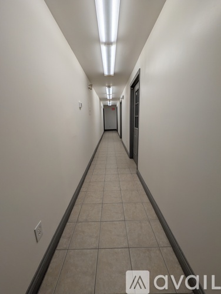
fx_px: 102
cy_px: 147
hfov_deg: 94.6
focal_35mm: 12
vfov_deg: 110.5
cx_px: 110
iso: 49
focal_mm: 2.02
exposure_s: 1/518
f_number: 1.7
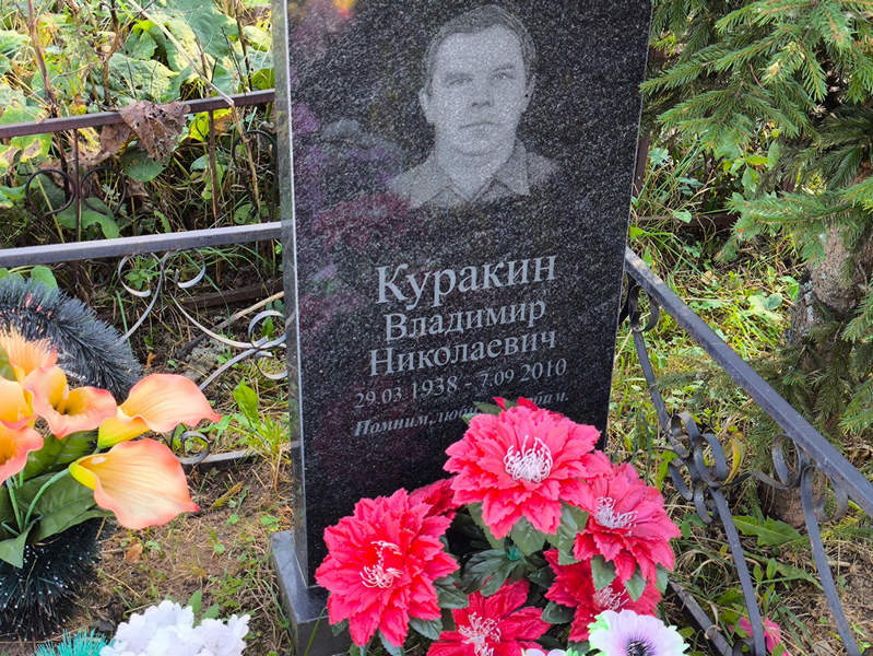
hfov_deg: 38.2
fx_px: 1262
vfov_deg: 29.1
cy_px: 328
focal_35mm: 50
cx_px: 436
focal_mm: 4.71
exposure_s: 1/100
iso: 50
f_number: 1.7
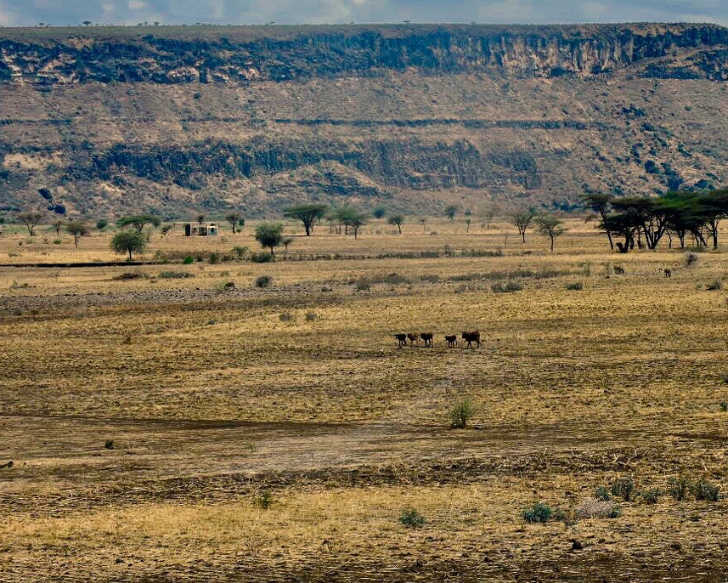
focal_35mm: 184
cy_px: 345
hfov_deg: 10.5
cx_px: 594
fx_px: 3965
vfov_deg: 8.4
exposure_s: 1/1000
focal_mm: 70
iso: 450
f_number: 8
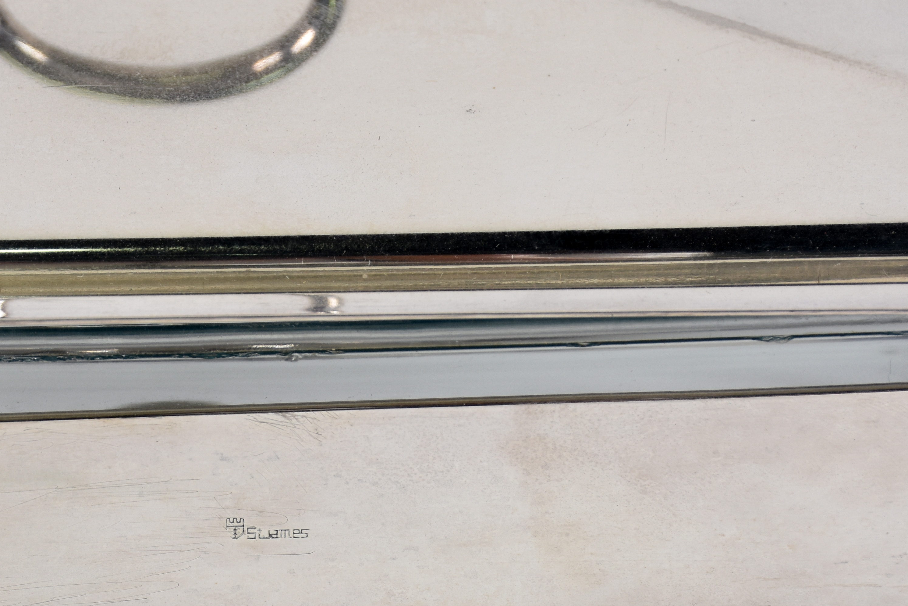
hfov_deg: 13.6
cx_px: 280
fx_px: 3808
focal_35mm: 151
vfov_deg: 9.1
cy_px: 519
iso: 200
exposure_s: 1/60
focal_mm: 50
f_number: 7.1
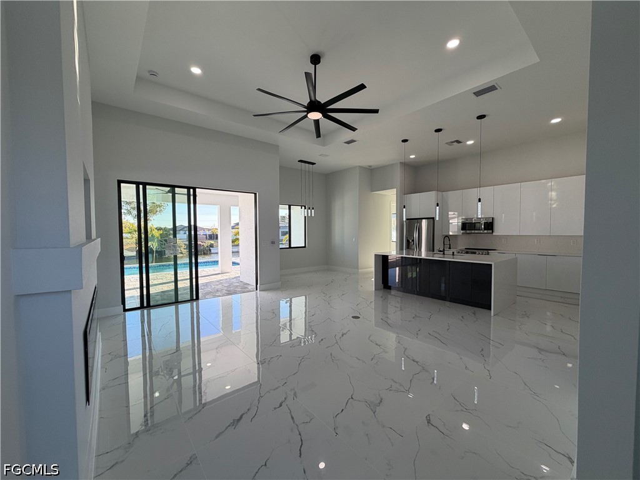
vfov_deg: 85.7
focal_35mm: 14
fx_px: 259
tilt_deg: -2.0
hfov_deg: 102.1
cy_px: 240
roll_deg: +0.3
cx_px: 320
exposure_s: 1/145
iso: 64
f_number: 2.2
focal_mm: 2.22
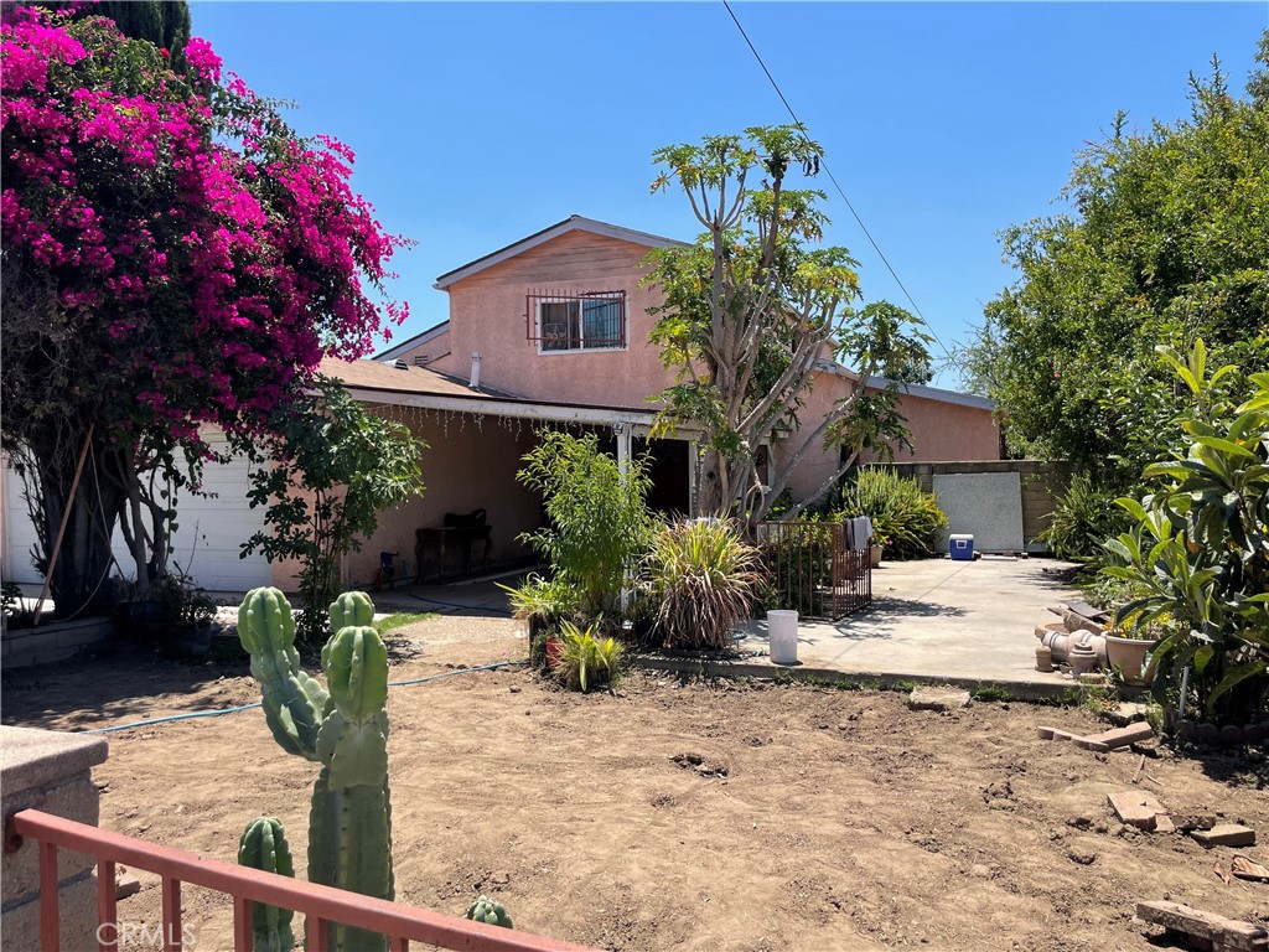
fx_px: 953
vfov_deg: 53.1
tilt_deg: +2.3
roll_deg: +0.6
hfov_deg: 67.3
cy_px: 476
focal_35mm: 26
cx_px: 634
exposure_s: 1/2681
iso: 32
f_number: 1.6
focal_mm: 4.2
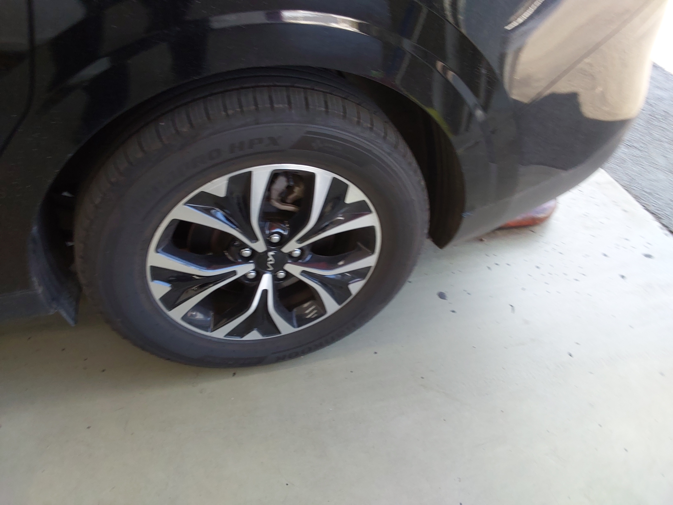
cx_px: 336
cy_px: 252
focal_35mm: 28
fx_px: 544
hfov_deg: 63.4
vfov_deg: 49.7
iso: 50
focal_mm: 2.91
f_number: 1.9
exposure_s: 1/60
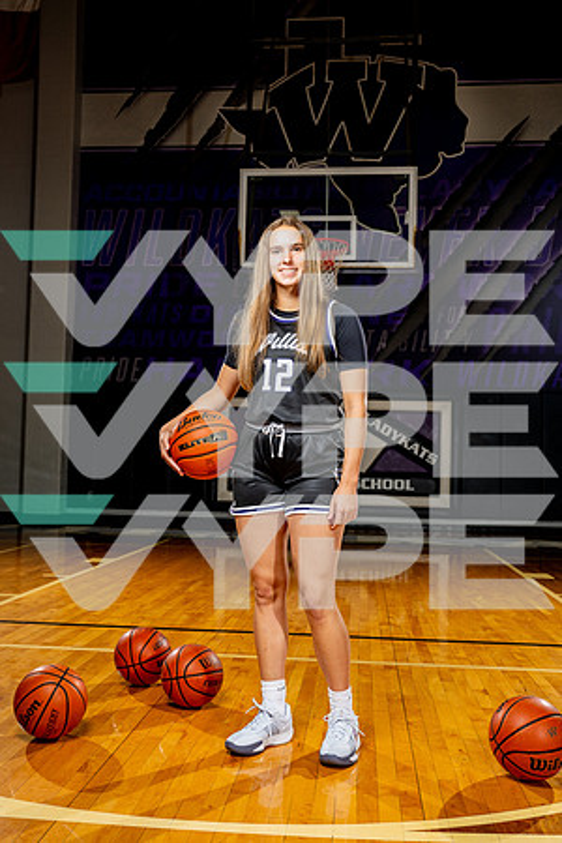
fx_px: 820
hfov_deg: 37.9
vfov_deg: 54.4
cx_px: 281
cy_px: 422
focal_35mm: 35
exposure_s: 1/250
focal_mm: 35
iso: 320
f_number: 5.6
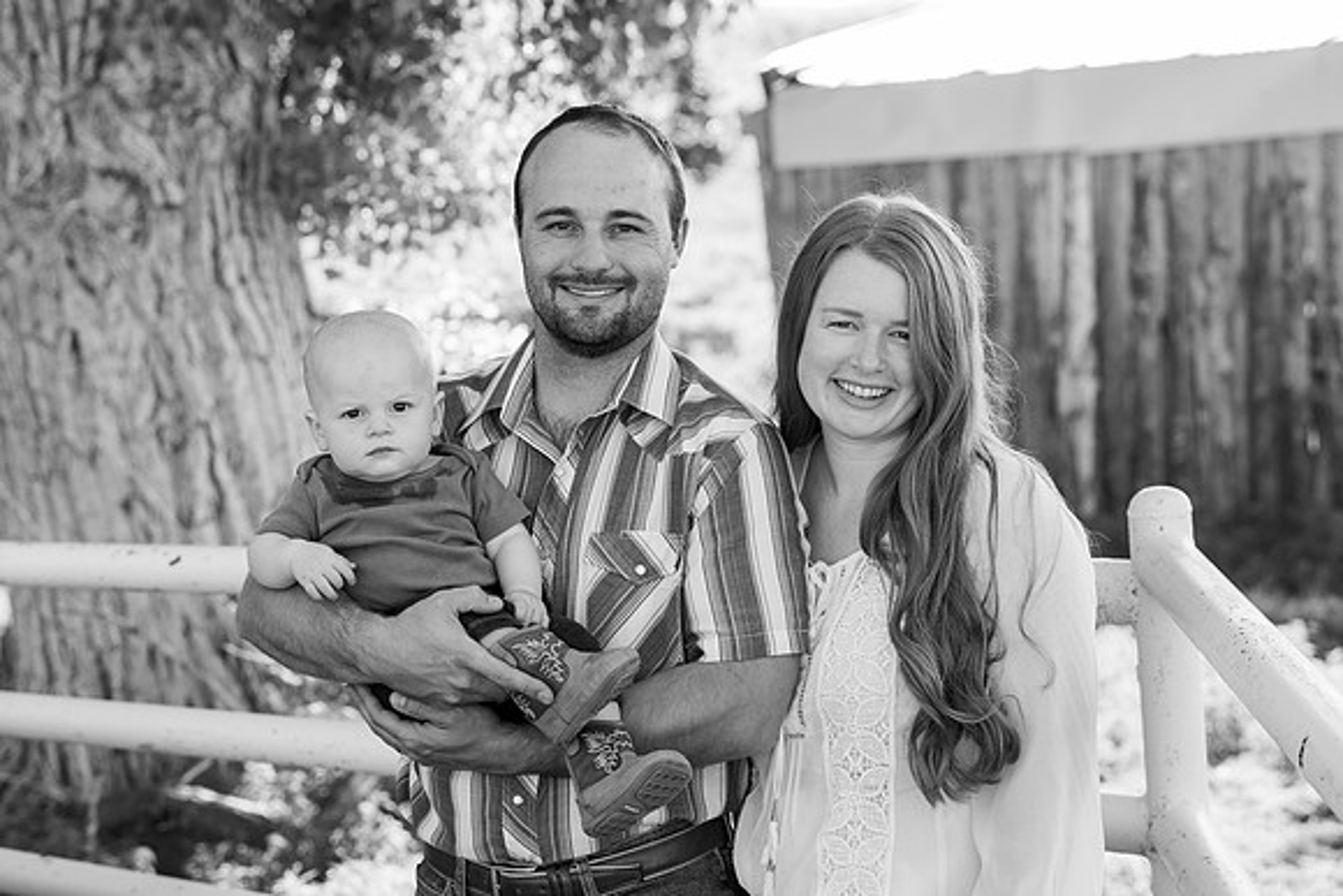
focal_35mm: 78
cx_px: 672
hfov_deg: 26.0
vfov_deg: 17.5
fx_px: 2910
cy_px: 448
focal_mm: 78
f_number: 5
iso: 160
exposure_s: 1/160
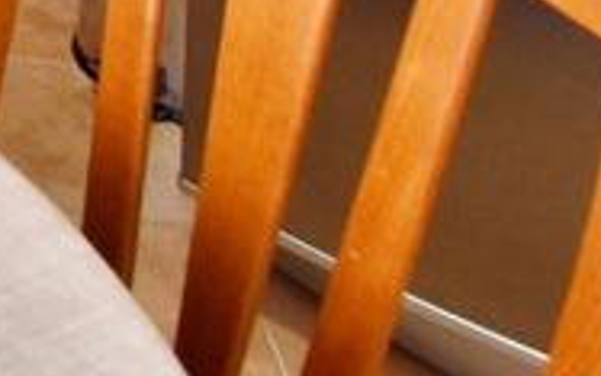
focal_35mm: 98
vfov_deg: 10.1
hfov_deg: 14.9
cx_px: -765
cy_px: -730
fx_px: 1606
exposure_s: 1/15
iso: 320
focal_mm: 10
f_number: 4.5
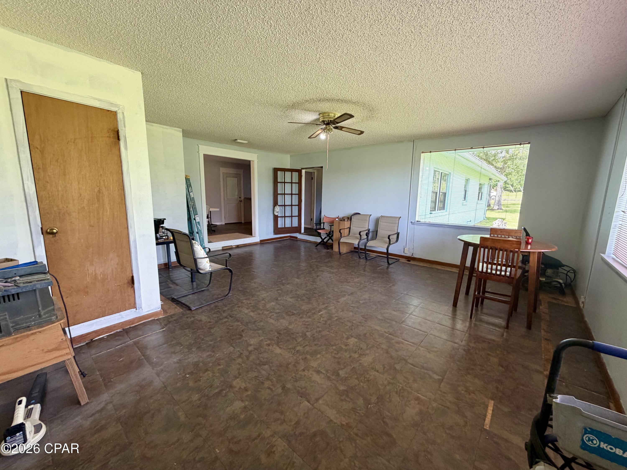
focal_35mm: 14
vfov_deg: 85.7
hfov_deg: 102.1
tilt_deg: -10.3
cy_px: 235
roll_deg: -1.2
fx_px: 254
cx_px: 314
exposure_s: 1/121
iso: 200
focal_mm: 2.22
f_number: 2.2
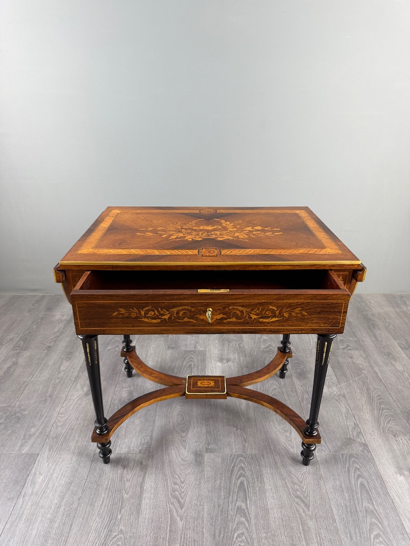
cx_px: 205
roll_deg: -0.2
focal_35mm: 24
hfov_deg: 56.8
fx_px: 379
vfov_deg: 71.6
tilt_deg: -23.7
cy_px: 273
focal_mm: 6.76
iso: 160
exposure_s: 1/100
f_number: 1.78
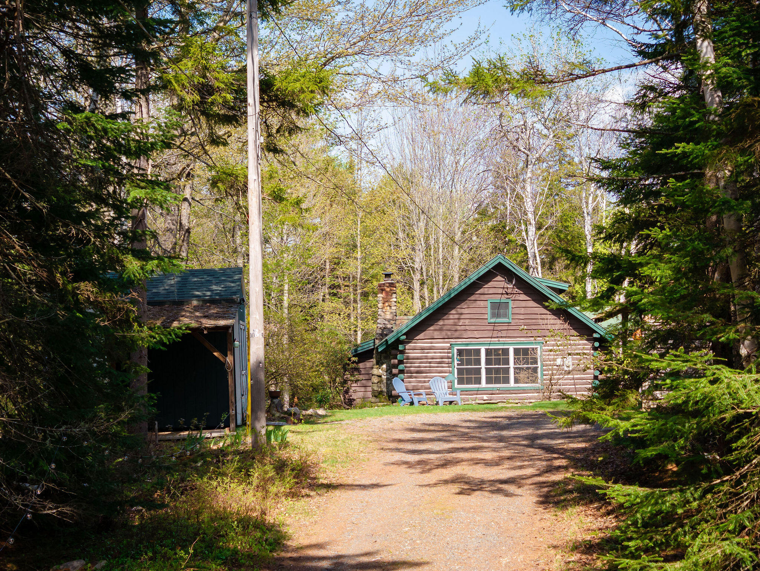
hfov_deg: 27.8
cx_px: 380
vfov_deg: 21.0
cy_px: 286
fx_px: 1537
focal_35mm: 70
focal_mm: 19.35
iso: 130
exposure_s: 1/640
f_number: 2.8
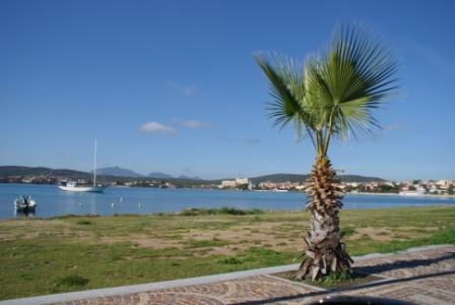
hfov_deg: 61.9
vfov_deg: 43.7
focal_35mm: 30
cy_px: 152
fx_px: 380
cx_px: 228
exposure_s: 1/2000
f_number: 4
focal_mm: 20
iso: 100
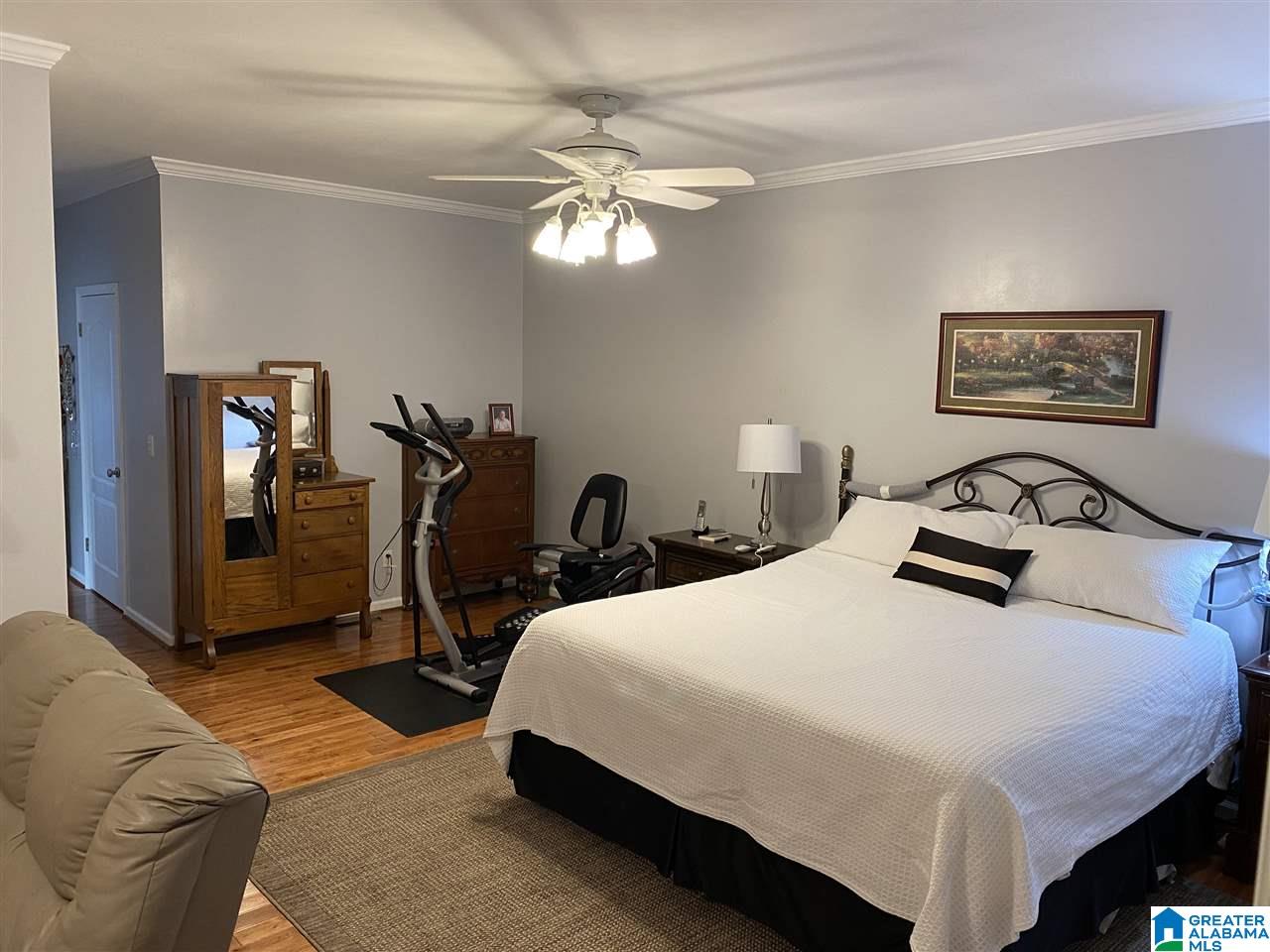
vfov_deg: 53.1
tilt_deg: -6.5
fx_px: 954
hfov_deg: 67.3
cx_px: 635
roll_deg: -2.1
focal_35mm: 26
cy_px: 476
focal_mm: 4.25
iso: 125
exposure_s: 1/60
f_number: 1.8
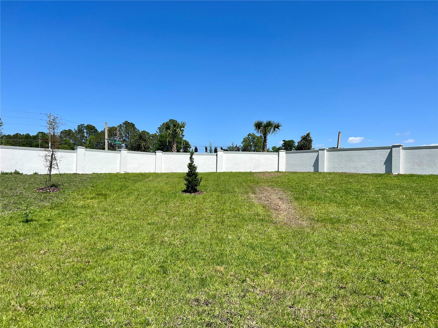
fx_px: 329
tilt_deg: +2.5
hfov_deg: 67.3
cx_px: 219
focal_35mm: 26
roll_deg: -1.0
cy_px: 164
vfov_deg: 53.1
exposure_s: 1/5587
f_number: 1.5
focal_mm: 5.7
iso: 50
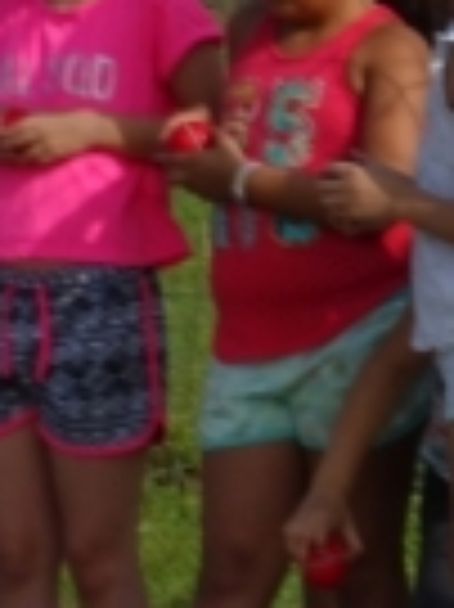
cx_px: 890
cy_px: 986
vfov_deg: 3.3
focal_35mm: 600
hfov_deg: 2.5
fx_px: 10509
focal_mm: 23.11
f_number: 5.6
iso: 80
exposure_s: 1/320
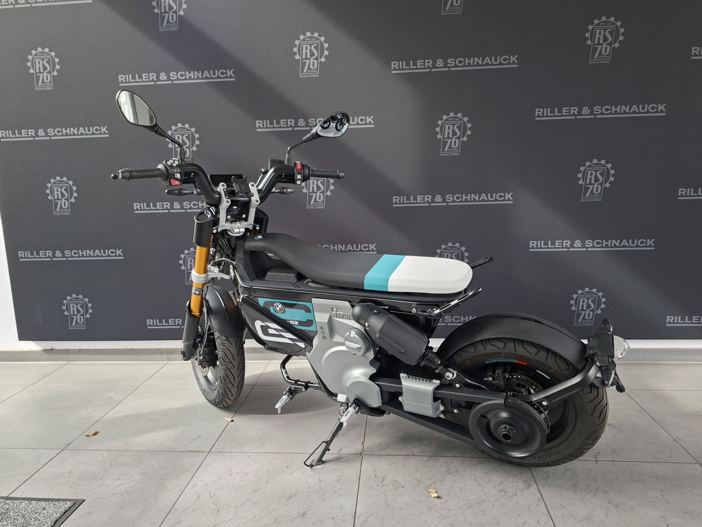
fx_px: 466
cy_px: 264
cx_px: 351
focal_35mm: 23
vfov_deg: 58.9
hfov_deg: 73.9
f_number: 1.8
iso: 125
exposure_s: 1/120
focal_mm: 5.54
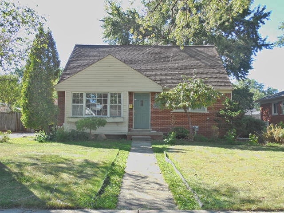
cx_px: 142
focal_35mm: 31
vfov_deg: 45.4
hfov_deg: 58.4
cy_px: 106
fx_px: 254
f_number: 3.6
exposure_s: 1/160
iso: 125
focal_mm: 5.6
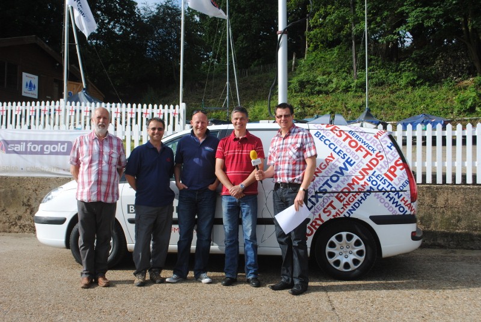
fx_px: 562
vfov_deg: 32.0
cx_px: 240
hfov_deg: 46.3
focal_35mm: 42
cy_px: 161
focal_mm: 28
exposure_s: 1/250
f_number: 8
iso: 100
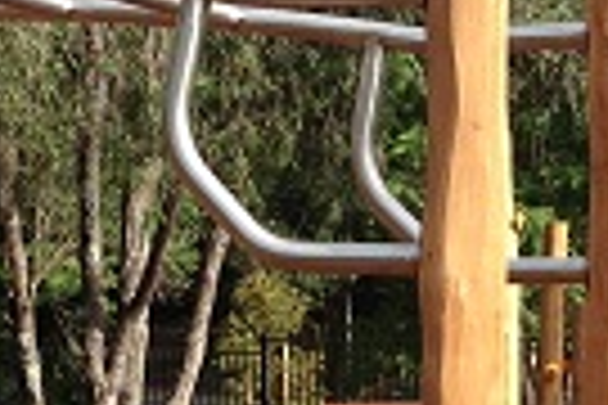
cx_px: 399
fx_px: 3141
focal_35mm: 186
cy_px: 454
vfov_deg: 7.3
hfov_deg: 11.0
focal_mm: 4.12
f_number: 2.4
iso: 50
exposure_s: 1/695
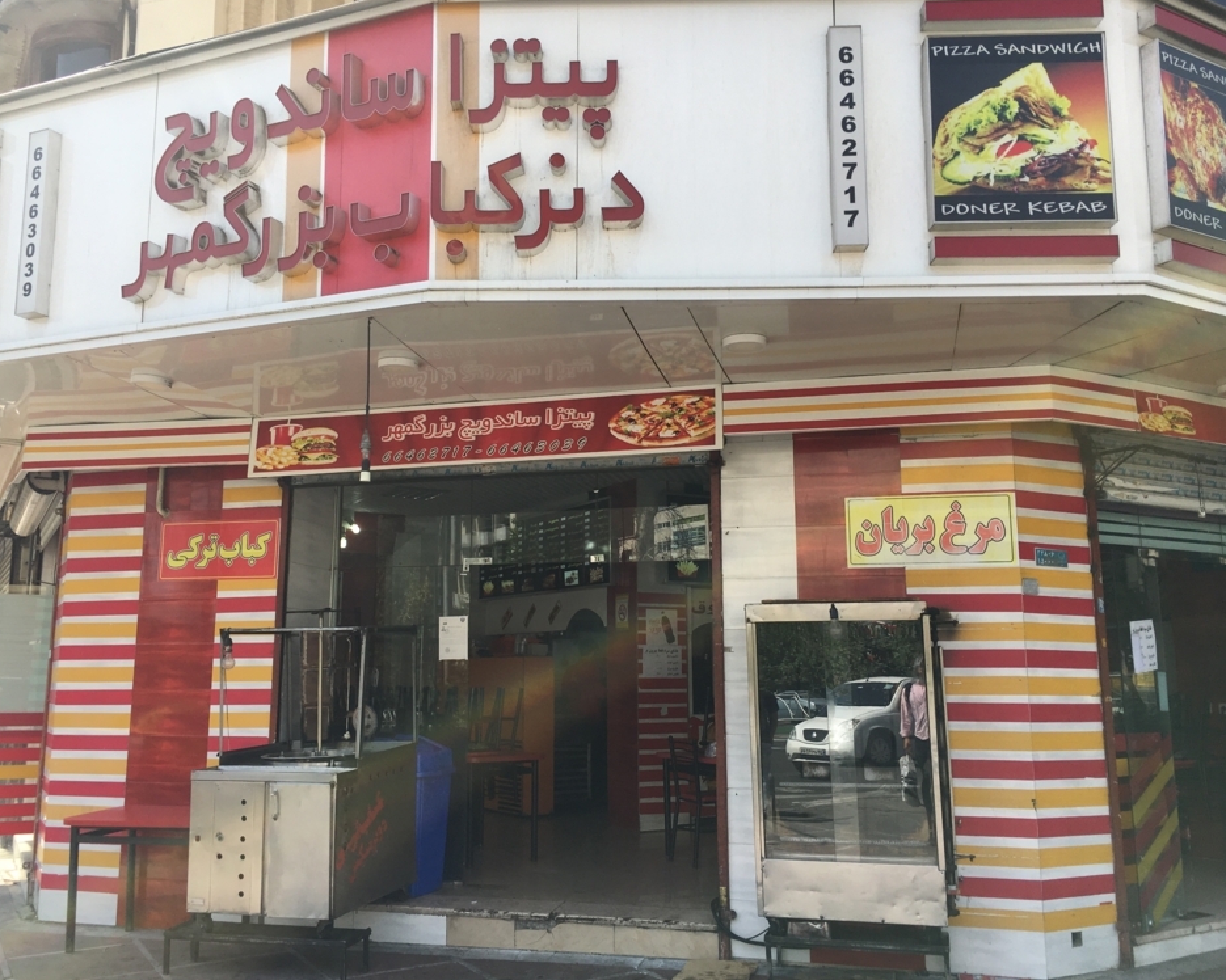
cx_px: 573
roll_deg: +0.1
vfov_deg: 47.1
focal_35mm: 31
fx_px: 1125
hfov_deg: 57.1
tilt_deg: +9.2
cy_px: 483
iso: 25
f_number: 2.2
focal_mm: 4.15
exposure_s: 1/615
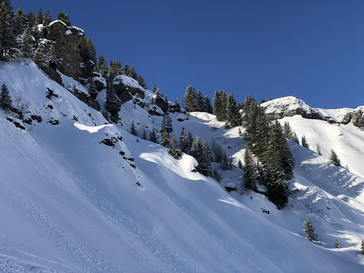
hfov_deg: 36.8
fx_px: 547
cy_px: 136
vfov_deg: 28.0
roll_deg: +7.1
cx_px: 182
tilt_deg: +18.6
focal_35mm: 52
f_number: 2.4
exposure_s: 1/1033
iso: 16
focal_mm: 6
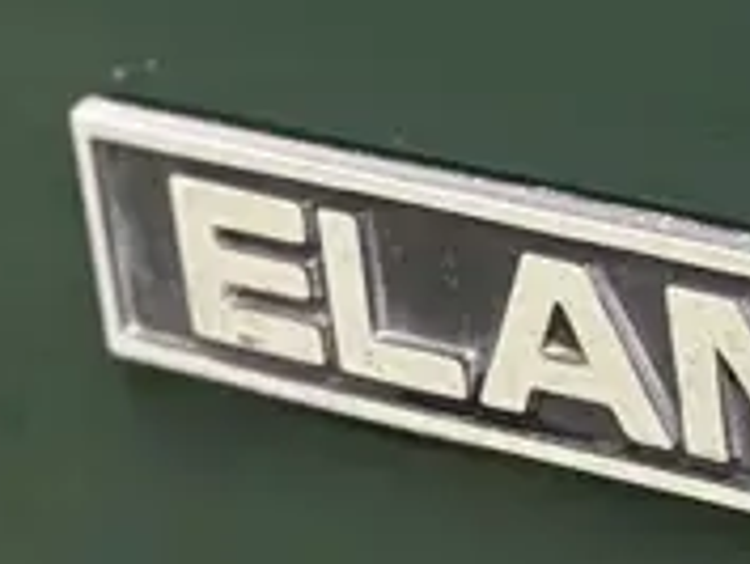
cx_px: 780
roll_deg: -0.9
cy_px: 382
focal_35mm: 130
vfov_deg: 11.4
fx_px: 2819
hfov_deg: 14.9
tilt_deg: -15.6
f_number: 1.78
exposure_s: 1/60
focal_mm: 6.76
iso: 160
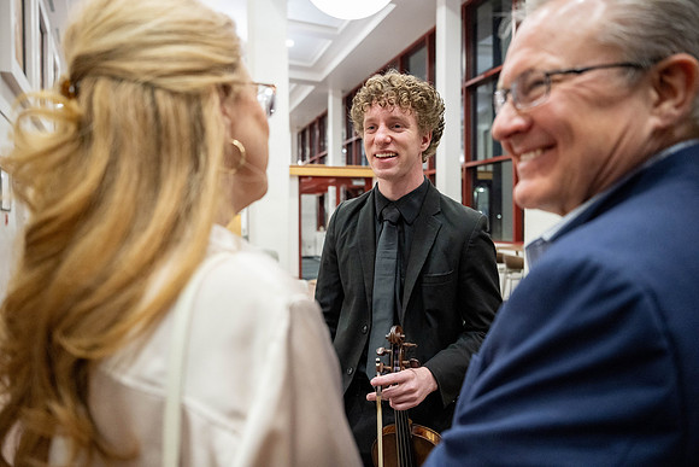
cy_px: 234
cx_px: 350
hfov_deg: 69.4
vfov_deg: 49.6
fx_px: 505
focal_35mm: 26
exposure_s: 1/250
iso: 4000
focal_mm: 26
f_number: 2.8
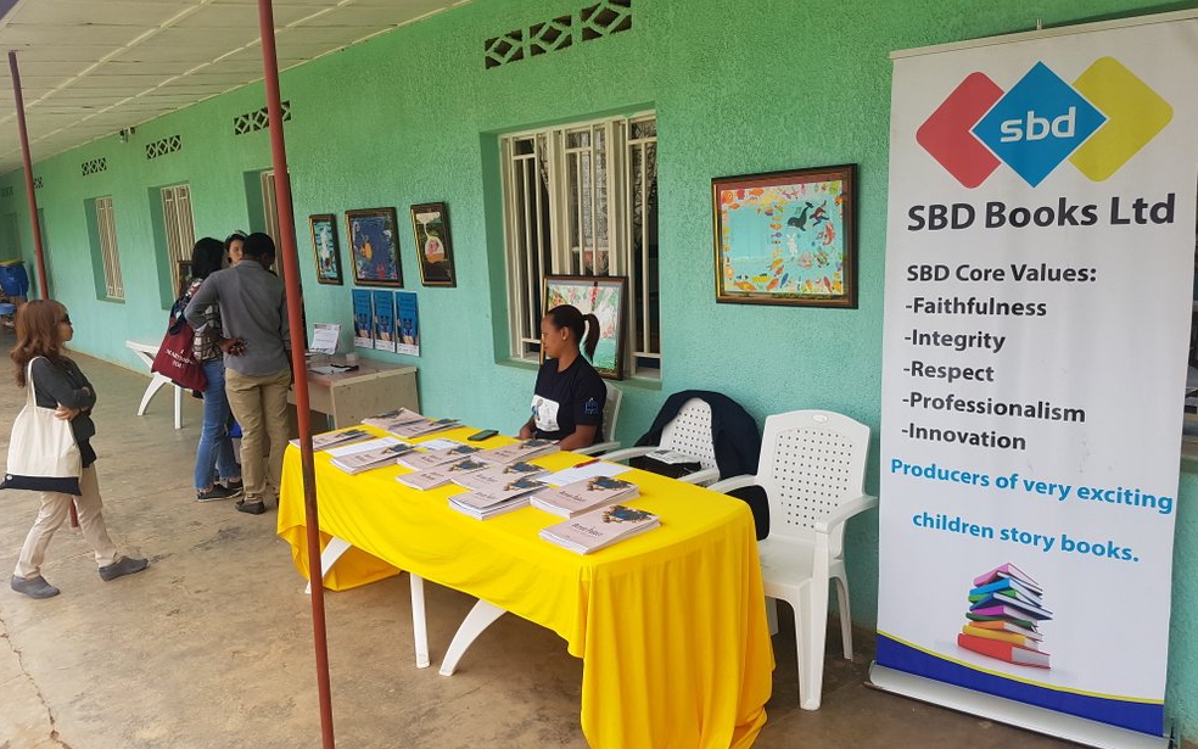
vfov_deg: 44.5
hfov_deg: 66.5
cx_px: 594
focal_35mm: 28
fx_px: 914
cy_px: 357
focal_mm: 4.2
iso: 50
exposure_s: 1/1024
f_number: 1.7
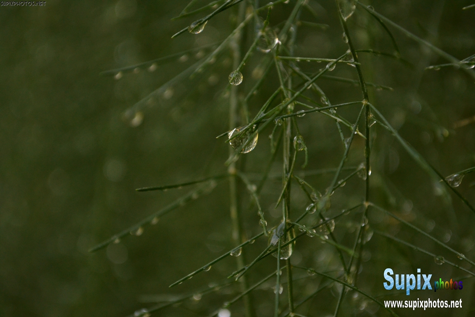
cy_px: 158
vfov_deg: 16.6
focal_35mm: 82
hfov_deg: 24.6
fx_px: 1088
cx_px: 238
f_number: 5.6
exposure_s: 1/640
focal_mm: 55
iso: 800
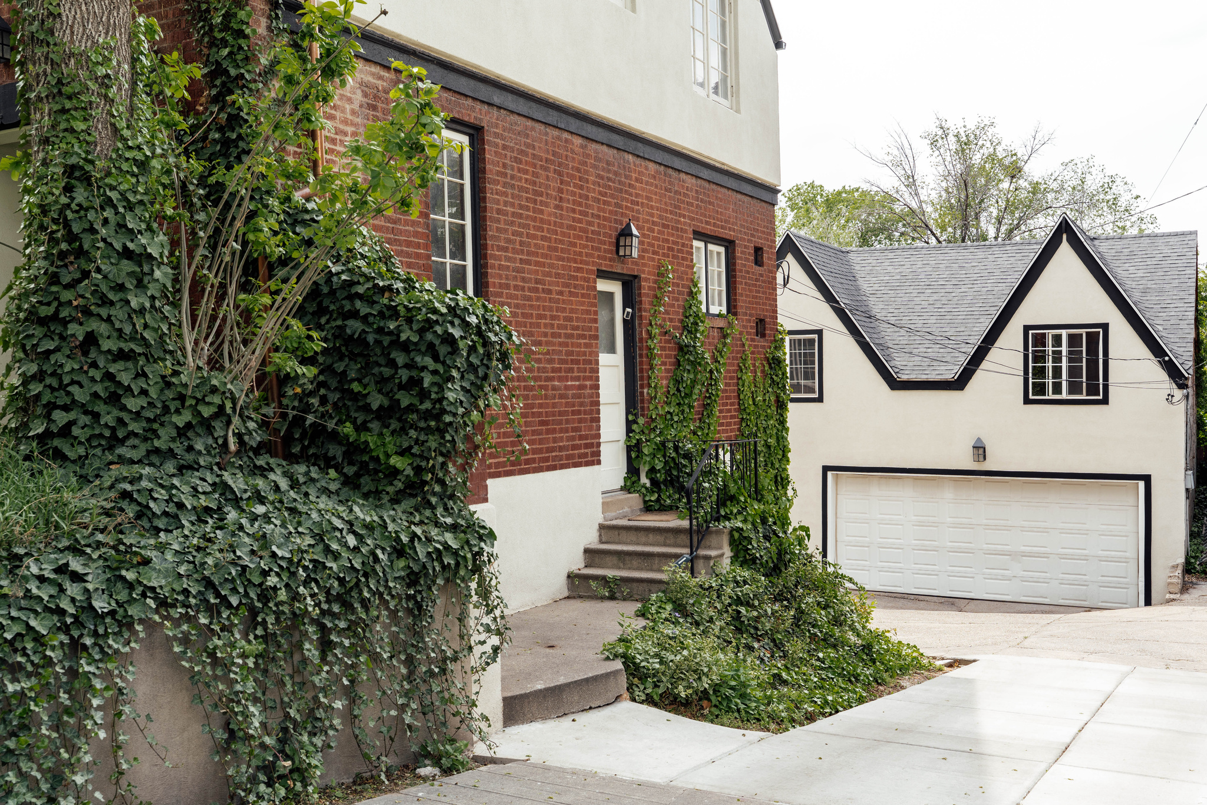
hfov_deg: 53.1
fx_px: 1207
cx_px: 604
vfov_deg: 36.9
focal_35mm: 36
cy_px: 402
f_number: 7.1
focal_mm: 36
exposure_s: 1/100
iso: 100
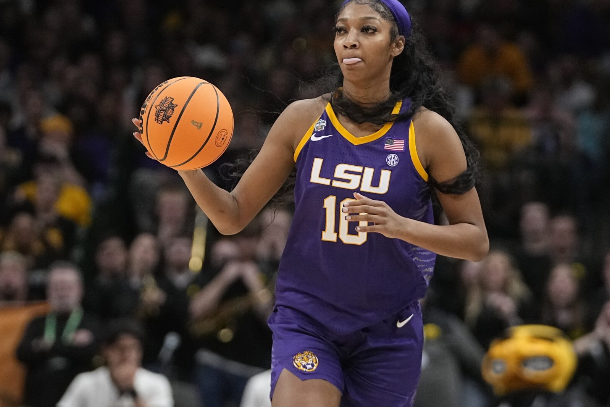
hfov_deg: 5.3
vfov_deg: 3.6
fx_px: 6541
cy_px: 180
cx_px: 364
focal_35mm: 386
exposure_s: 1/1600
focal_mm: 161
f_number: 2.8
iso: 3200
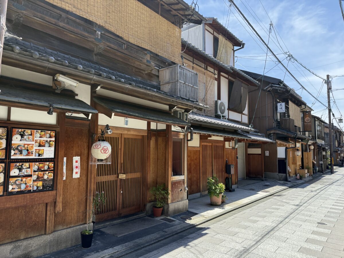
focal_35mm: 24
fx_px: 239
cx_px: 172
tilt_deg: +5.6
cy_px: 129
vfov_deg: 56.8
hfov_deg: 71.6
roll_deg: -0.9
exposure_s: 1/1812
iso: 100
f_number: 1.78
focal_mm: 6.76
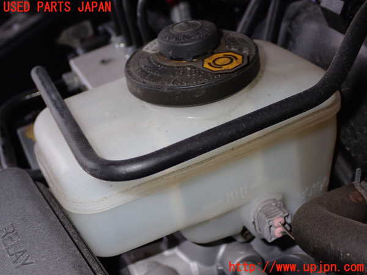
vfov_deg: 27.0
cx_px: 184
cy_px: 138
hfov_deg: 35.5
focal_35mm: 54
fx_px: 573
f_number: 10
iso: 200
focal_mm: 9.65
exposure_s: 1/50
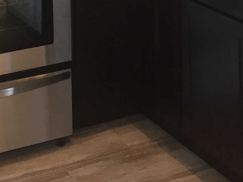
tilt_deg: -3.0
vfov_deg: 11.6
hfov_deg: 16.9
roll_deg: -0.5
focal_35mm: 116
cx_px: 191
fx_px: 814
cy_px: -165
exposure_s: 1/30
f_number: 2.2
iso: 32
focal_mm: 4.15
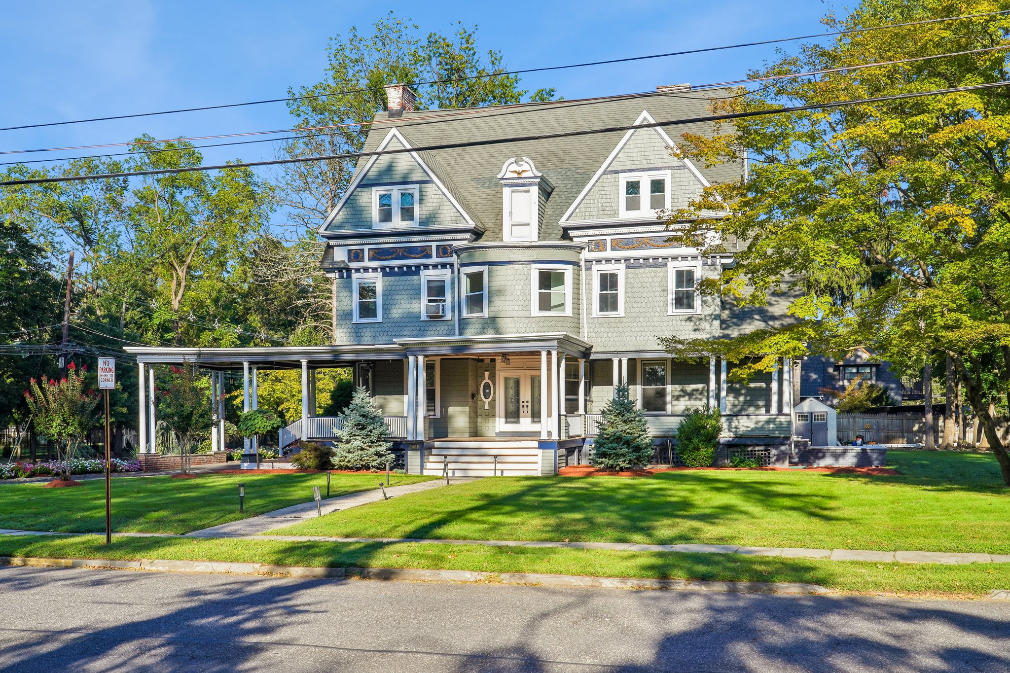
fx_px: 1066
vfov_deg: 35.0
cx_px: 505
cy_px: 336
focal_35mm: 38
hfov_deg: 50.7
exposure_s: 1/125
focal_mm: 38
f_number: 11
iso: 100
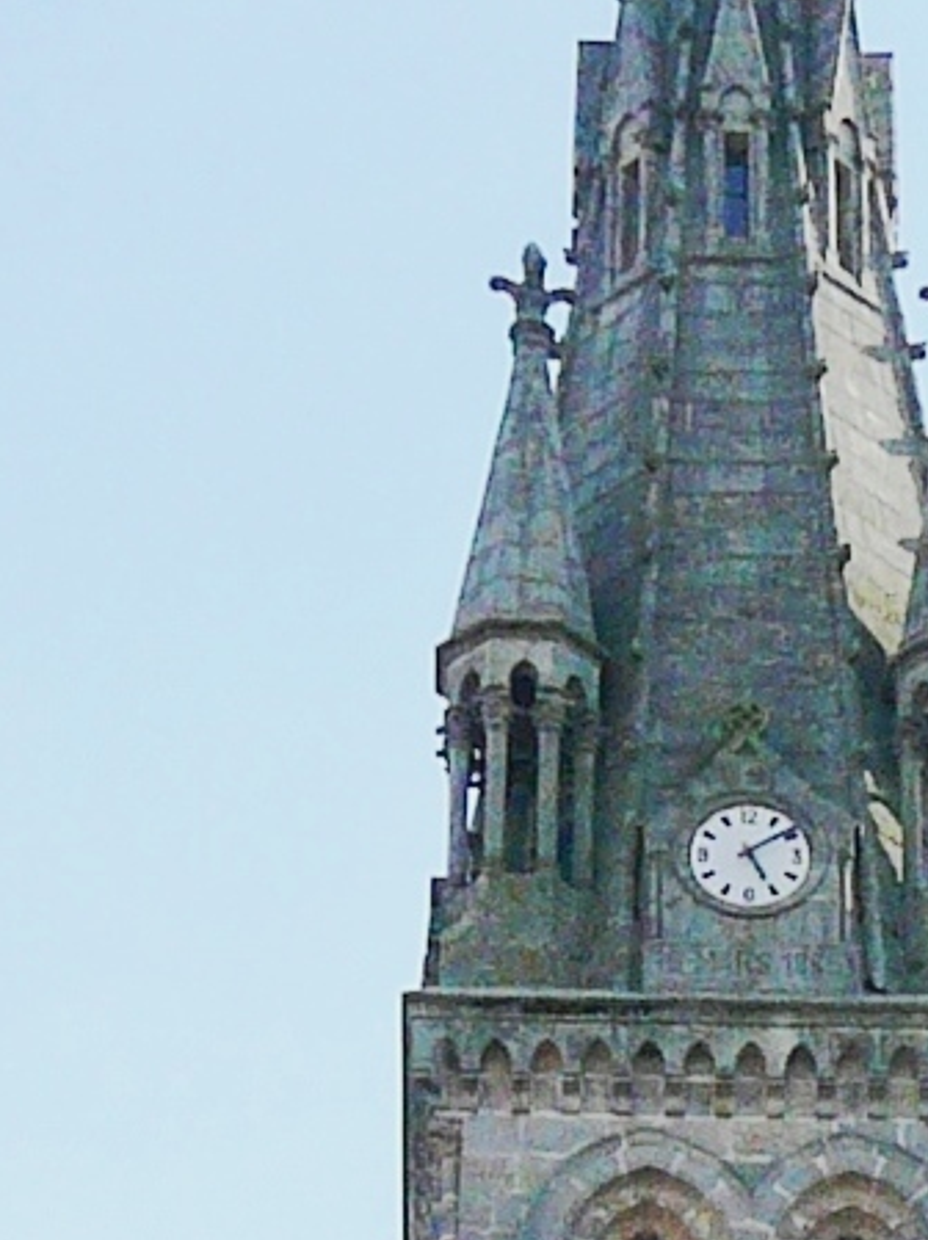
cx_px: 700
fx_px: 5656
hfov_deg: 9.4
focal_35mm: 158
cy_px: 1993
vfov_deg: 11.8
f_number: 5
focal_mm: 5.2
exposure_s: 1/400
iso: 80
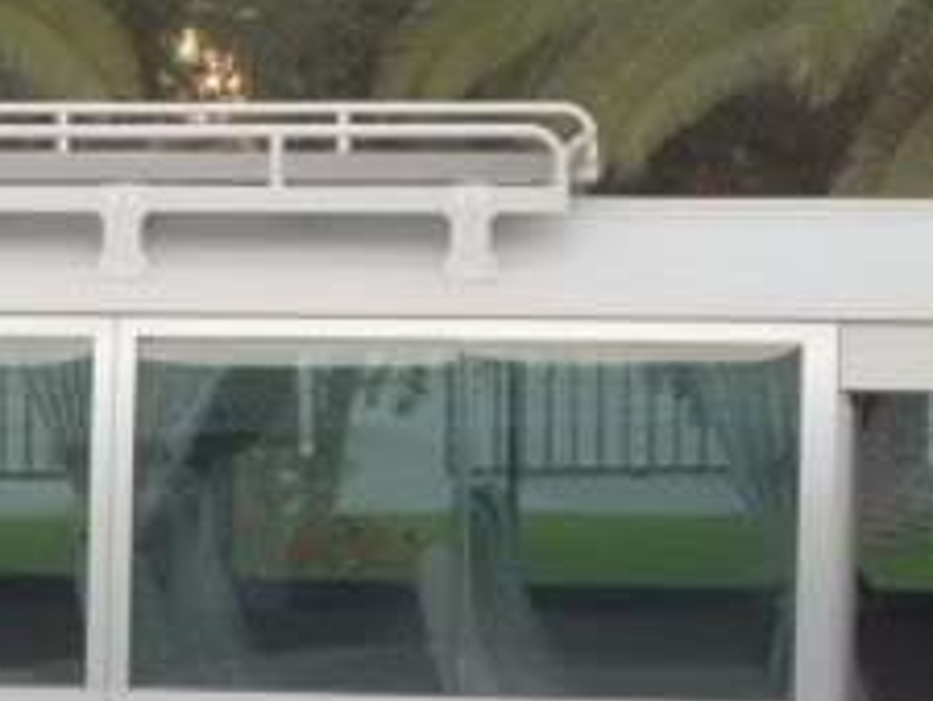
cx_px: -232
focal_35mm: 188
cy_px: 759
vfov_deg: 7.9
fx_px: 5070
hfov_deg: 10.3
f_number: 5.3
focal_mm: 11.8
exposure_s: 1/100
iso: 400
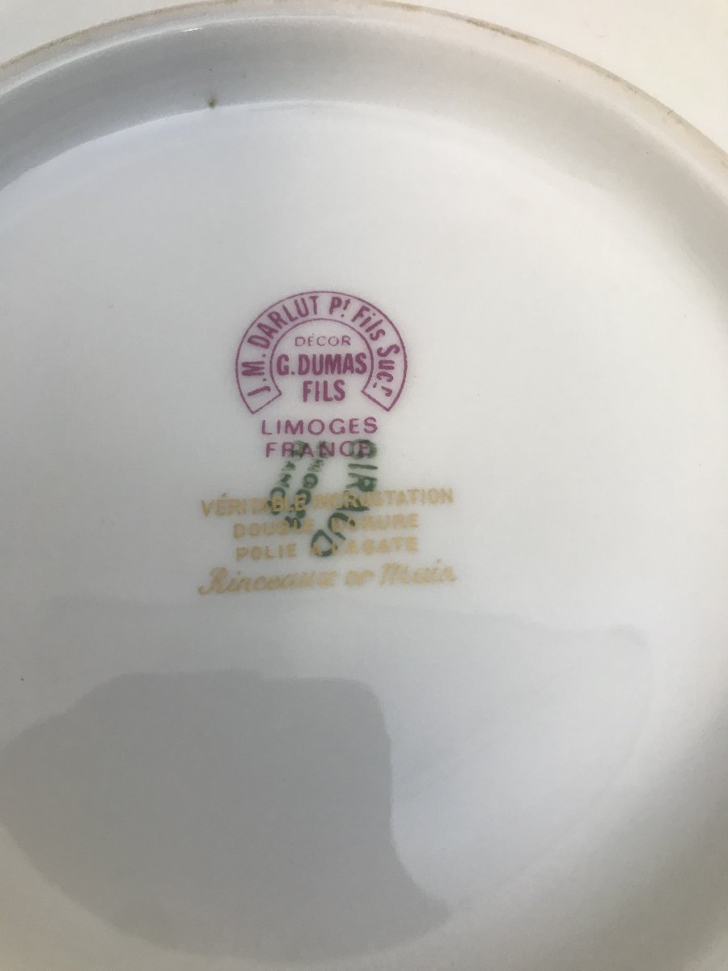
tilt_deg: -68.2
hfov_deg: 49.7
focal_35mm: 28
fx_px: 785
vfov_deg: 63.4
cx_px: 364
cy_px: 486
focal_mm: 3.99
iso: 25
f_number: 1.8
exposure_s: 1/33
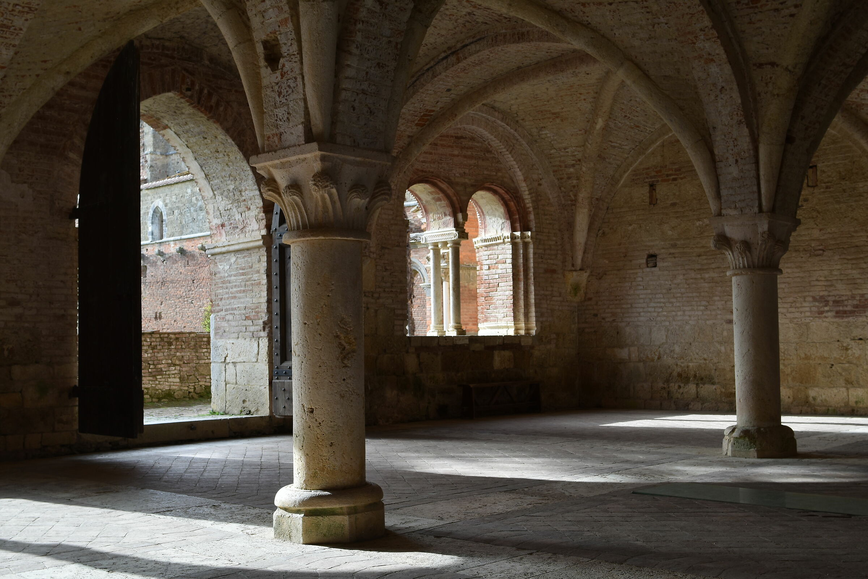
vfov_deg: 31.9
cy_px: 290
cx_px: 434
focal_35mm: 42
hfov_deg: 46.4
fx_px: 1013
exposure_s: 1/30
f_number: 8
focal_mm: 28
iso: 100
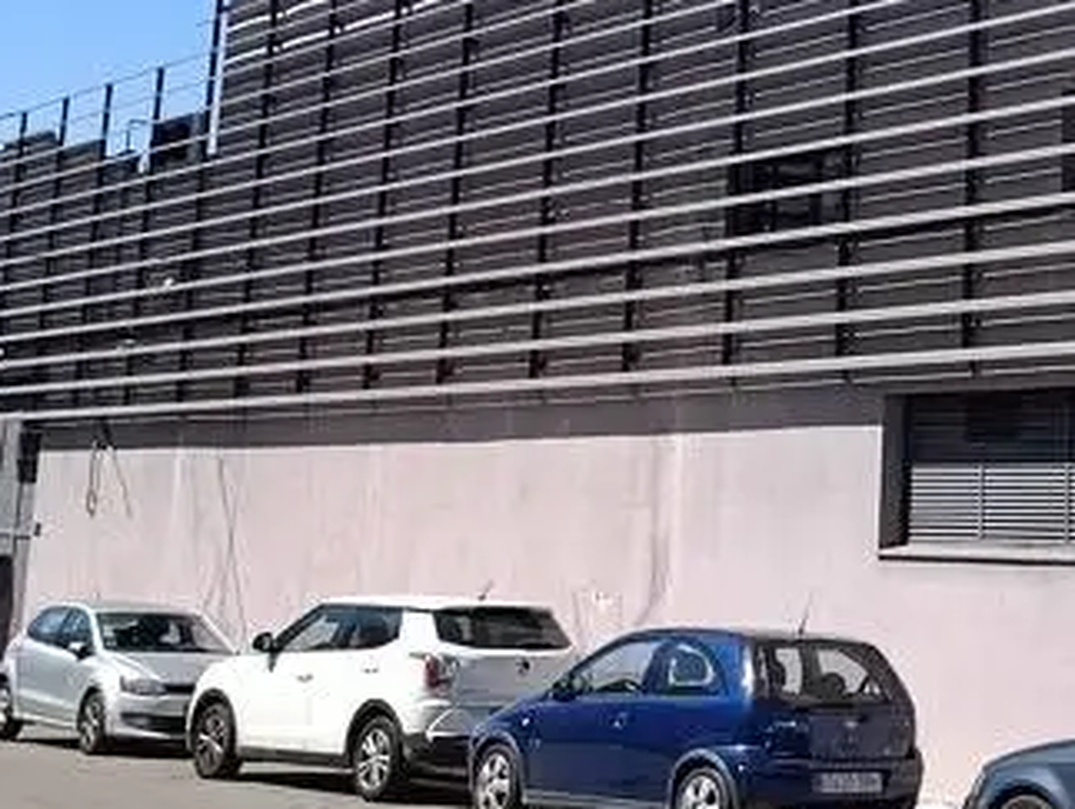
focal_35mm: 71
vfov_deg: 20.1
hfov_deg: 25.7
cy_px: 3
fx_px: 2207
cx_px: 1135
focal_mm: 6.11
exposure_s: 1/481
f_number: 1.7
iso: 50
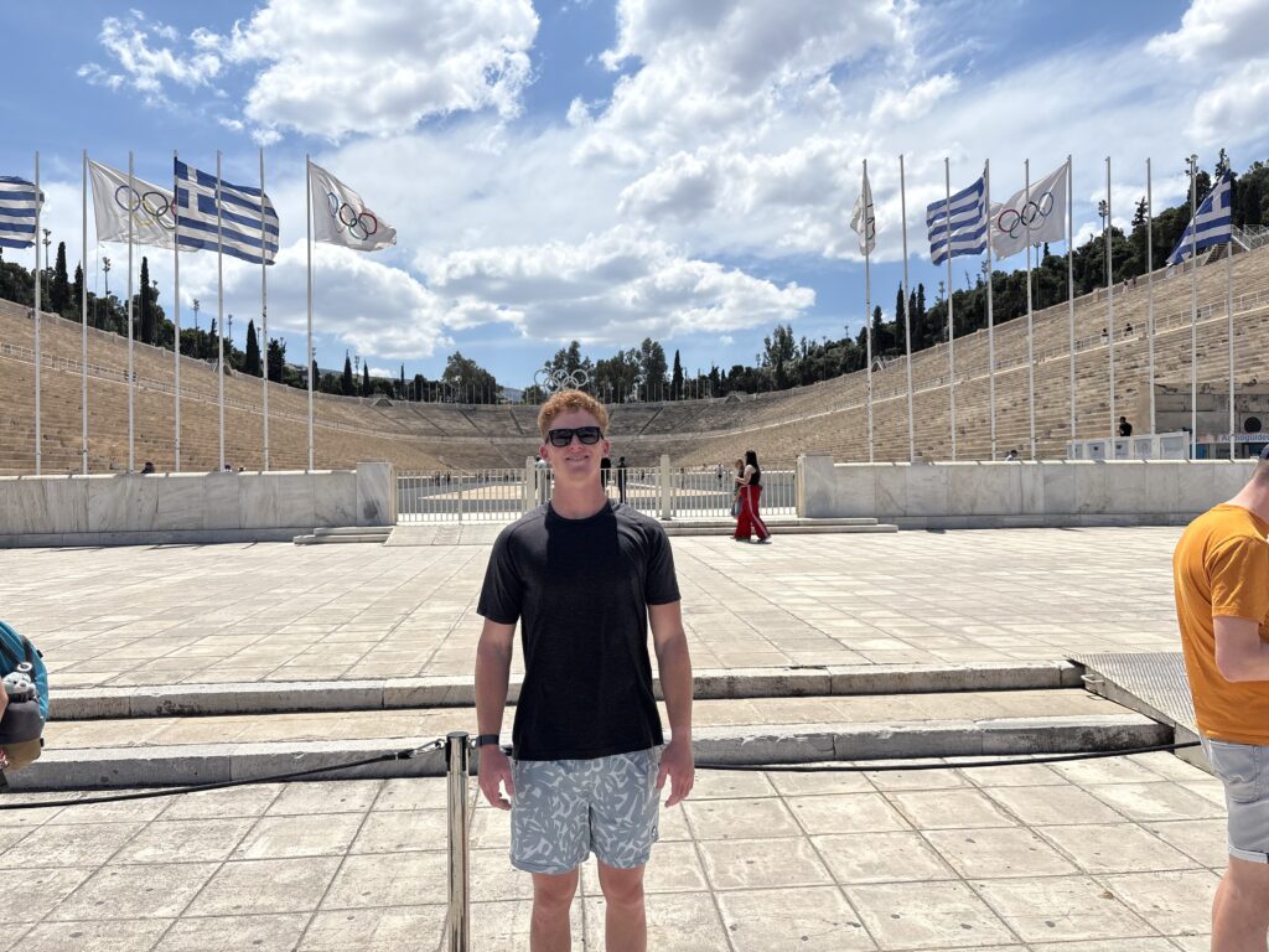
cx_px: 634
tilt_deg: +3.0
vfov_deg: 53.1
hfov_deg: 67.3
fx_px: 953
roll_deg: +1.3
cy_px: 476
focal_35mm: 26
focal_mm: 5.96
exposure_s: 1/7813
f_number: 1.6
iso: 50
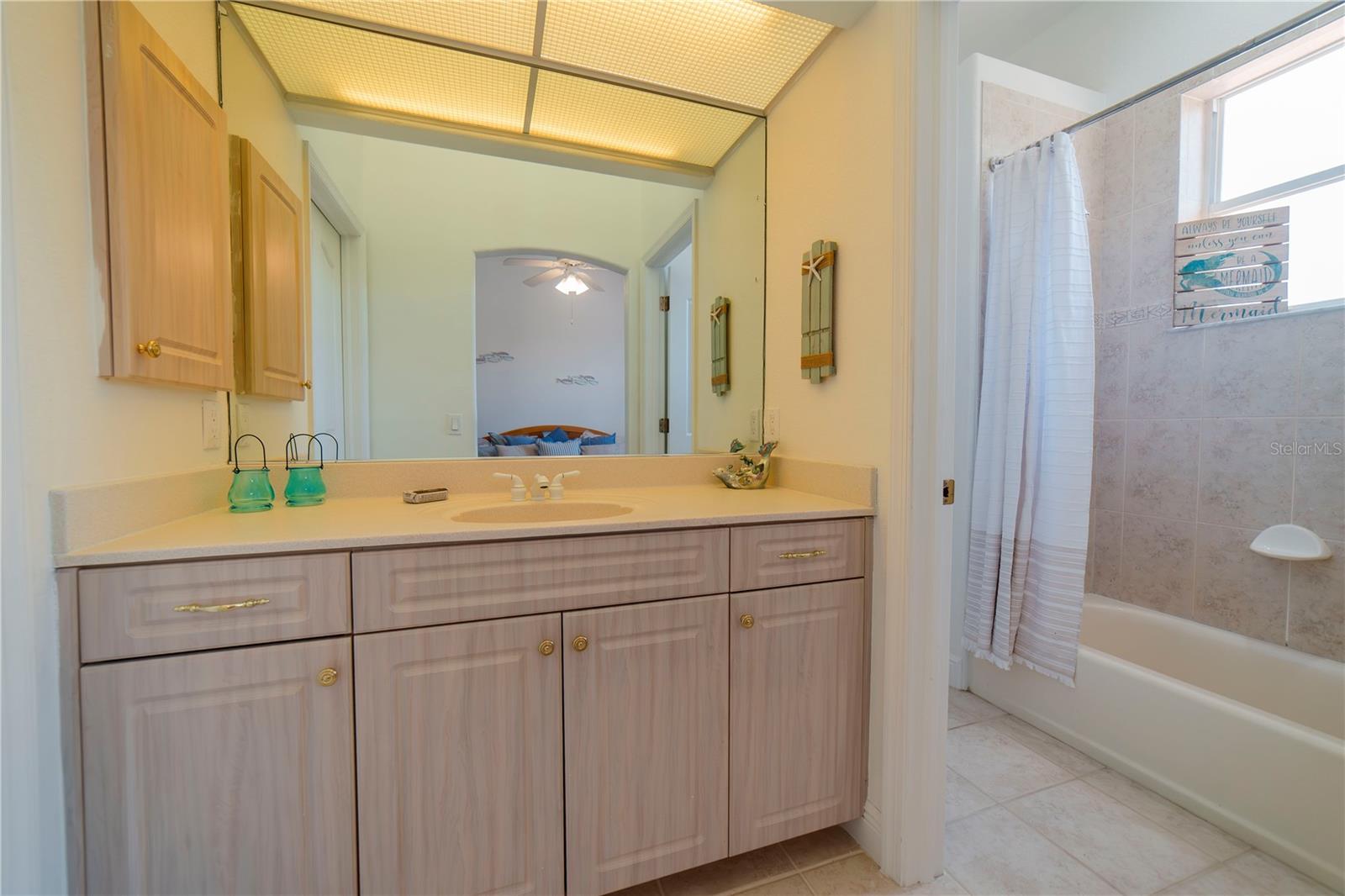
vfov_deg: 81.2
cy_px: 448
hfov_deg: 104.3
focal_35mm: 14
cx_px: 672
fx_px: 523
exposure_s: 1/320
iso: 1250
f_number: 4.5
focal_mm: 14
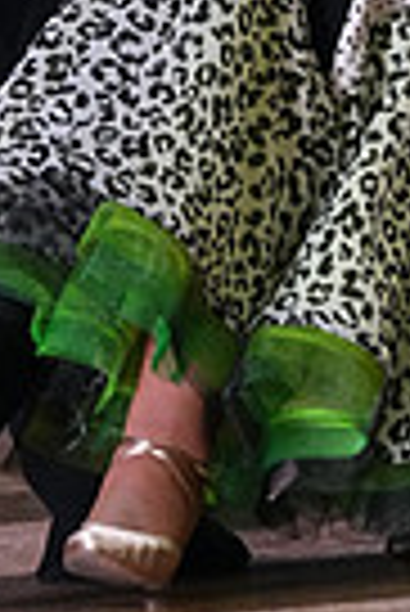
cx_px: 385
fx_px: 14568
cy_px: -396
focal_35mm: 855
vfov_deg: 2.4
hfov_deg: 1.6
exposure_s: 1/400
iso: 6400
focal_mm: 200
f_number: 5
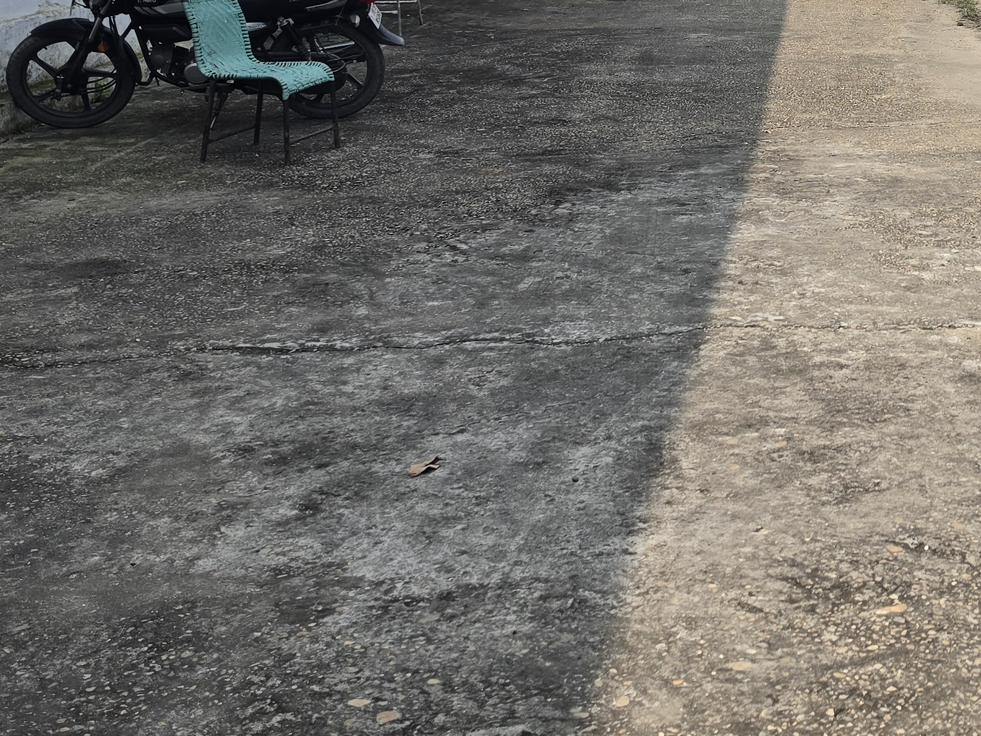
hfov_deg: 31.8
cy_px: -45
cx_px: 860
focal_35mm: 58
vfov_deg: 23.8
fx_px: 1644
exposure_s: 1/5605
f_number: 1.4
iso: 64
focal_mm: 6.5
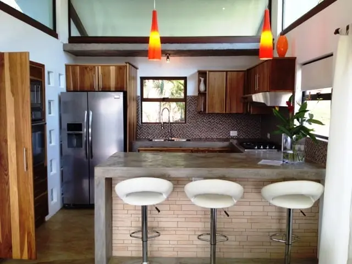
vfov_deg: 40.7
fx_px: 356
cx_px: 176
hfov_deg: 52.6
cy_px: 132
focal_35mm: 35
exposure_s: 1/120
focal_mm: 4.28
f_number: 2.4
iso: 100
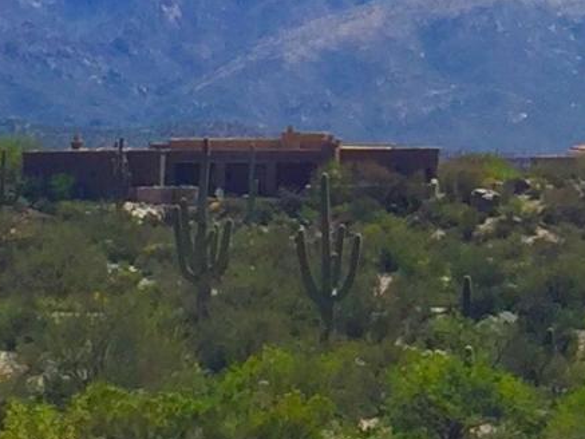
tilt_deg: +4.1
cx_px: 680
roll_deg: +0.1
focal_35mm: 199
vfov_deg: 7.4
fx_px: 3364
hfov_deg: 9.8
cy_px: -124
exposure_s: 1/2825
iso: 32
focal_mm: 4.15
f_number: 2.2
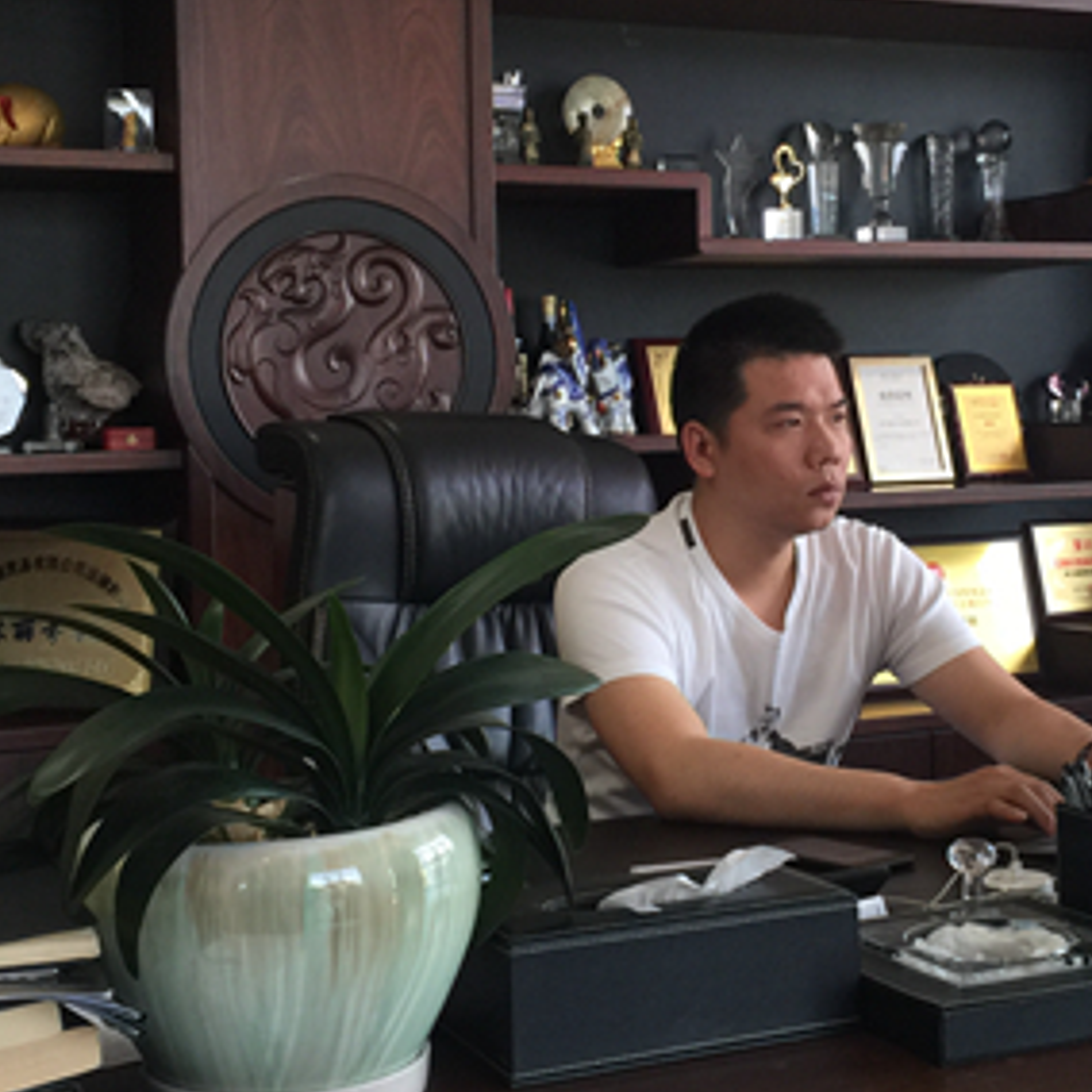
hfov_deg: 30.0
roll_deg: +0.3
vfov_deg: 30.0
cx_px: 658
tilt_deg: +0.0
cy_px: 473
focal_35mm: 57
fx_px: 2034
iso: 40
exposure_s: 1/33
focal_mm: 4.15
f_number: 2.2
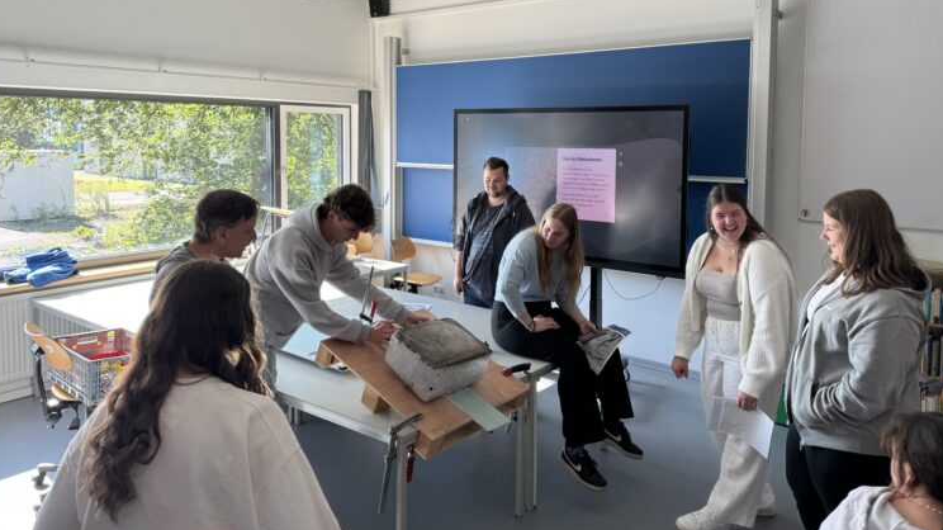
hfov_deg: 69.9
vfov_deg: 42.3
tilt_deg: -4.2
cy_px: 179
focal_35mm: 27
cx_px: 473
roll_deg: +0.0
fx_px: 675
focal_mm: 6.76
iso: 64
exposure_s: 1/121
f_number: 1.78
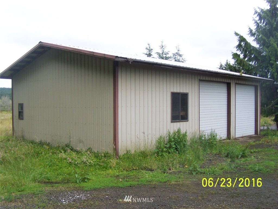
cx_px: 139
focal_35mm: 38
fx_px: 305
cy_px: 104
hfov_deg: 49.0
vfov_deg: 37.7
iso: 64
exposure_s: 1/250
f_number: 2.8
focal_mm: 6.3
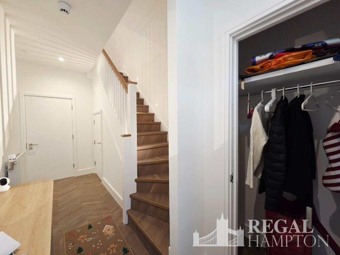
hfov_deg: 106.2
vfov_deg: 89.9
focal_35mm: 13
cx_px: 170
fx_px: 128
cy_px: 128
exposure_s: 1/50
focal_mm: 2.2
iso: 200
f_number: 2.2
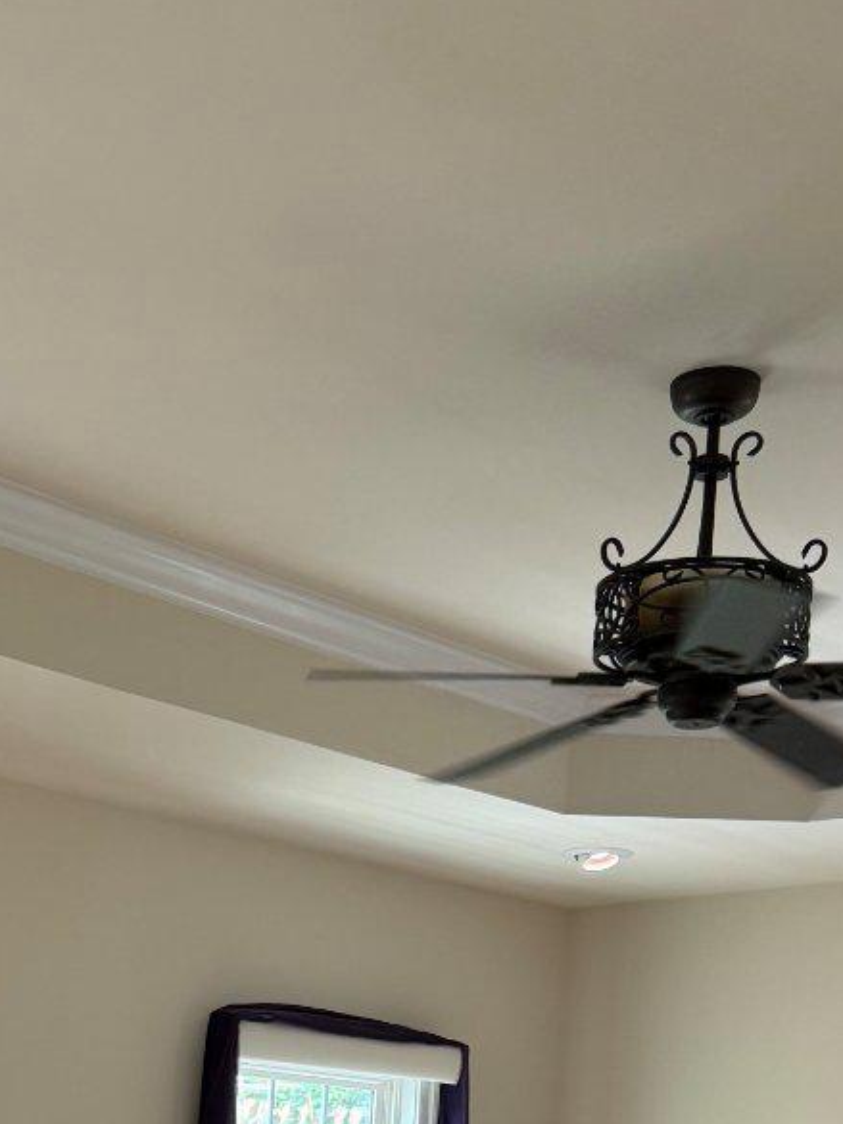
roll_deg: -3.3
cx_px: 146
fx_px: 2045
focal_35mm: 63
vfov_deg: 27.2
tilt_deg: -3.2
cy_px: 1343
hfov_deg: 22.9
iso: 160
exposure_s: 1/60
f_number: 1.78
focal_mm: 6.76
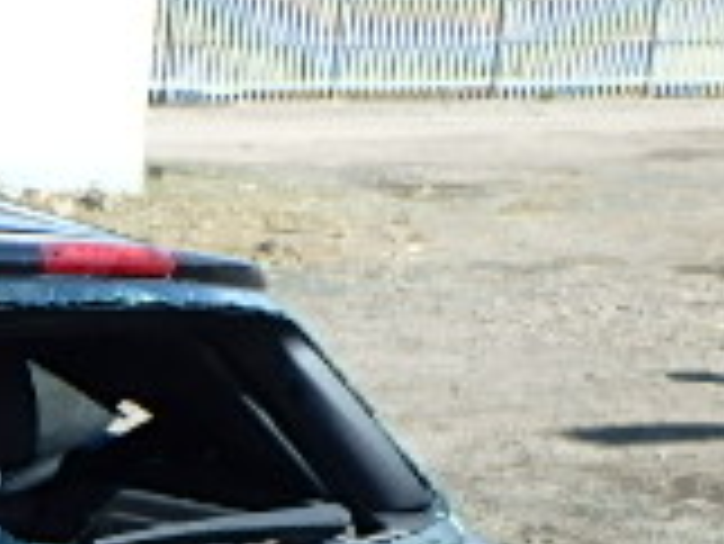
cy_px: 922
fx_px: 2574
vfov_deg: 11.4
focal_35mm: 123
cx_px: -522
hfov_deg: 14.4
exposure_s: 1/320
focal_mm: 5.6
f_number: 4.7
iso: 125
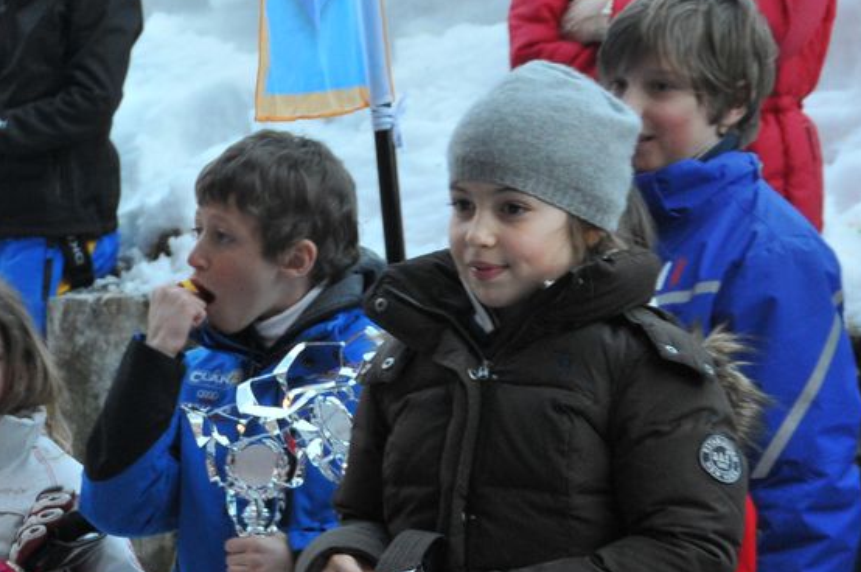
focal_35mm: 303
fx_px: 7238
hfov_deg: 6.8
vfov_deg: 4.5
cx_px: -202
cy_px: 495
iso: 640
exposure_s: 1/60
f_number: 6.3
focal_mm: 70
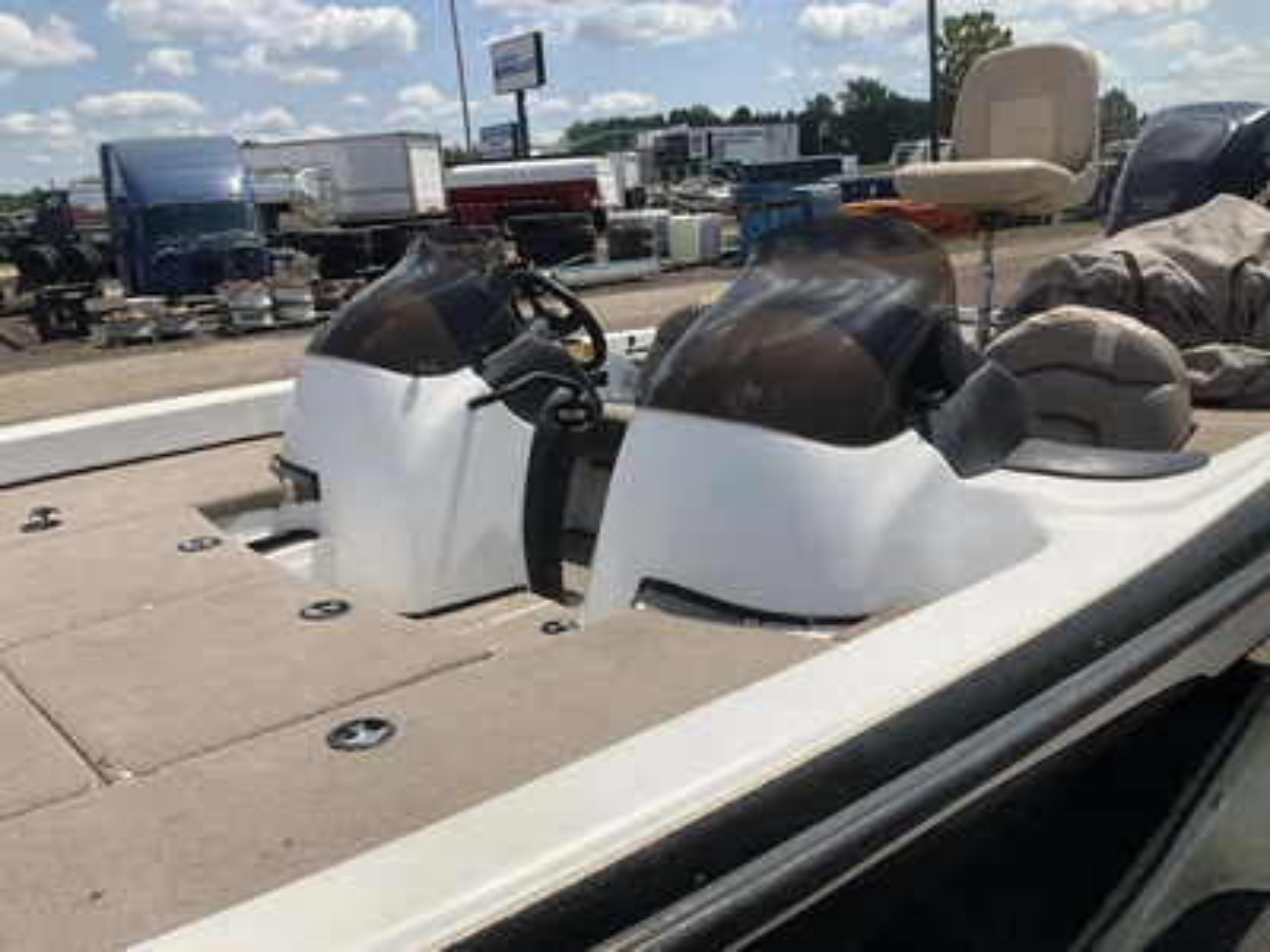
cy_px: 476
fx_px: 1064
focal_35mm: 29
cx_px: 635
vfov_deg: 48.2
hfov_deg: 61.7
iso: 25
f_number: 1.8
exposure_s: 1/3322
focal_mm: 3
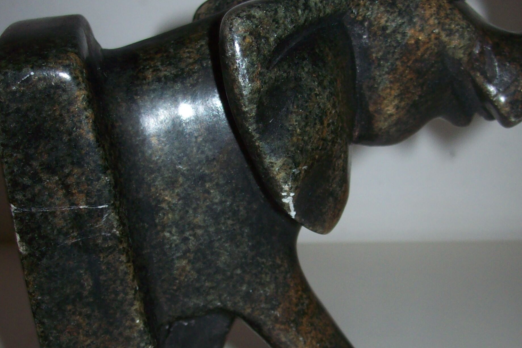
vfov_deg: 23.3
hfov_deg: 34.5
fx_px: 841
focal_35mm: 58
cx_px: 262
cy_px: 205
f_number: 2.7
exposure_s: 1/64
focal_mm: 6
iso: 80
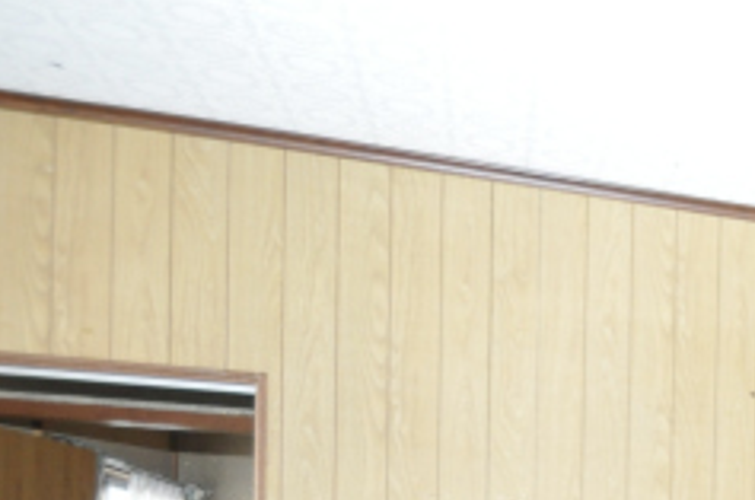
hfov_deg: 27.0
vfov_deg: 21.7
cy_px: 618
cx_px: 1074
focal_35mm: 57
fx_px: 1193
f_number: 4
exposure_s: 1/60
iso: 800
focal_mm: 10
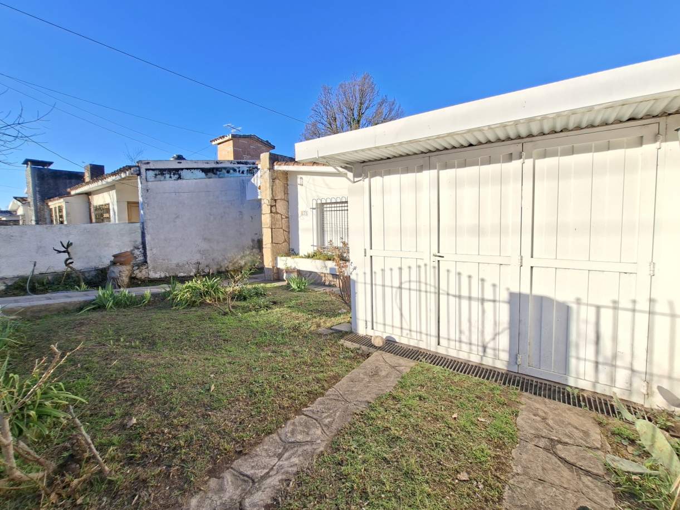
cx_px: 340
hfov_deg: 106.2
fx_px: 255
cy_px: 255
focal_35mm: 13
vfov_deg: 89.9
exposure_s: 1/357
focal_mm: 1.74
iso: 40
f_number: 2.2
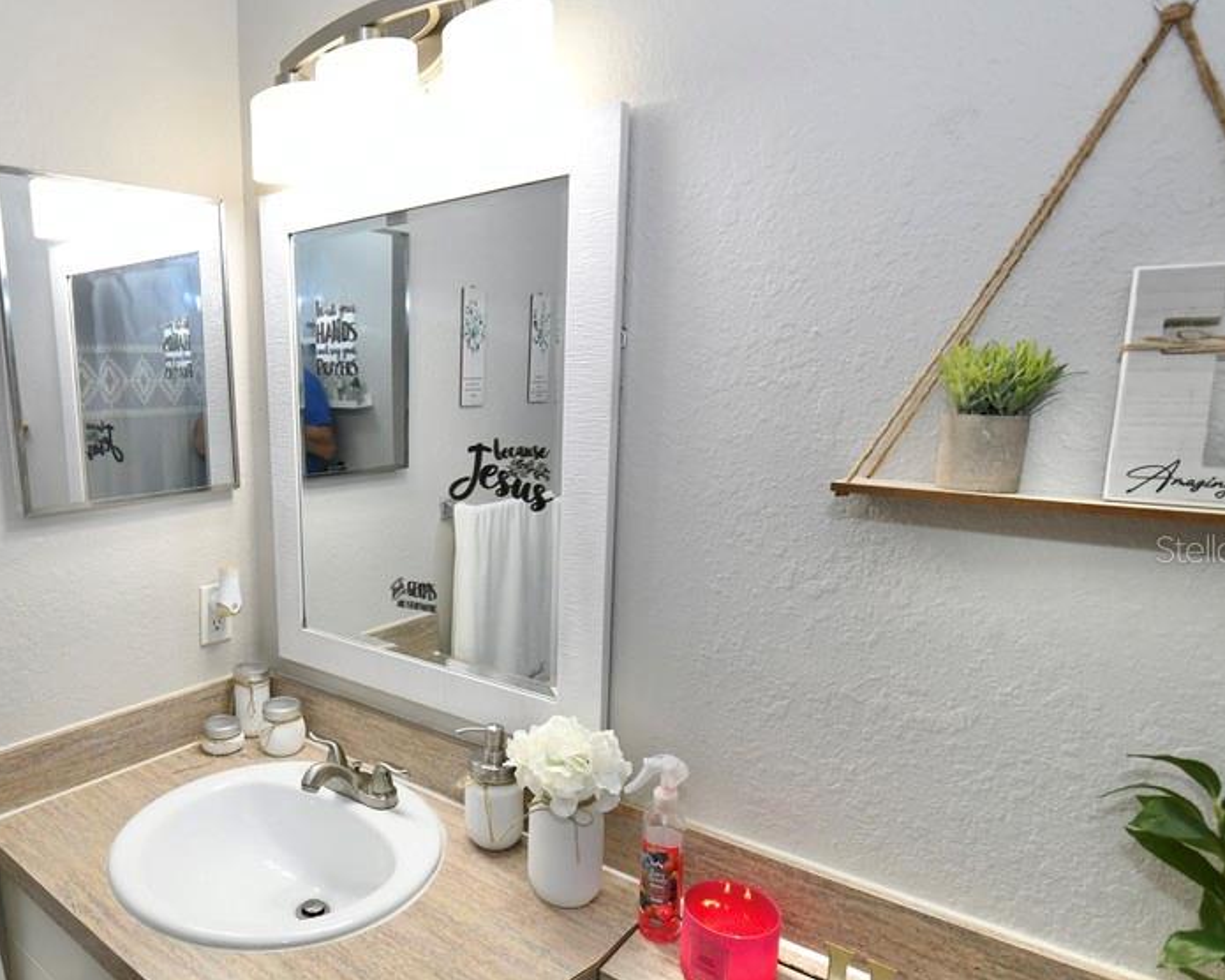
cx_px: 365
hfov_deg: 71.7
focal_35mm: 22
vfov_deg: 62.9
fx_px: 798
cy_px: 549
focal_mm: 10
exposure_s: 1/200
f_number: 5
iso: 800
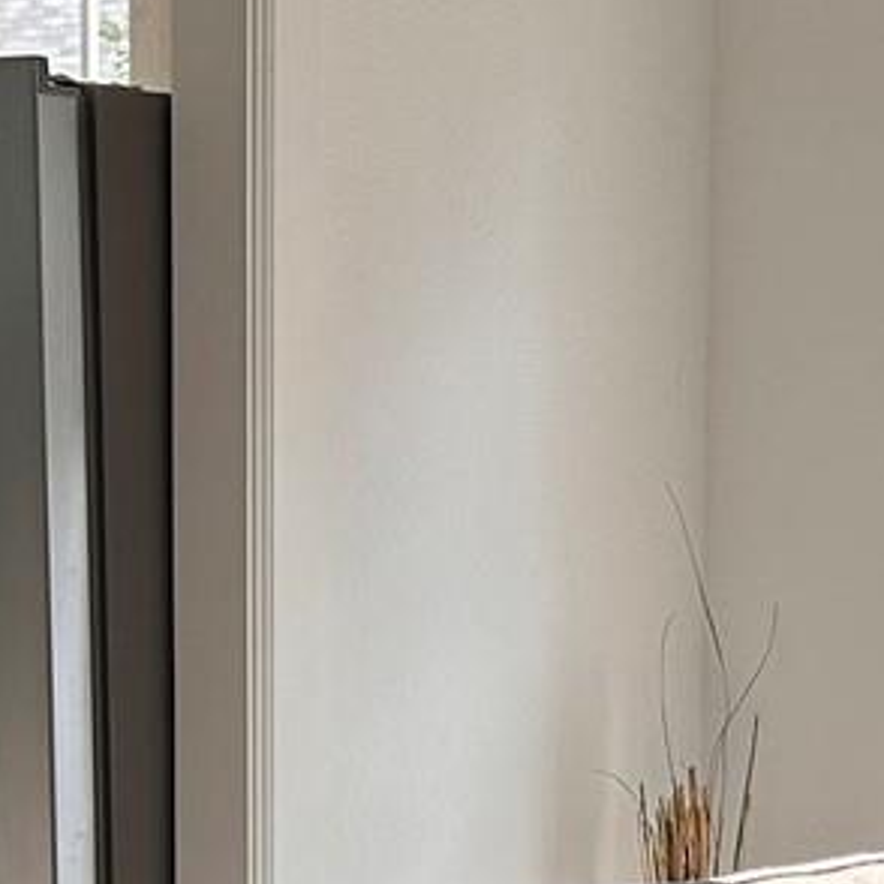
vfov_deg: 10.7
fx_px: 4623
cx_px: 902
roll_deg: -1.6
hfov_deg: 10.8
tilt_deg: -9.5
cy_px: 1155
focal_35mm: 160
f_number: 1.5
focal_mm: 5.7
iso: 40
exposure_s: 1/121
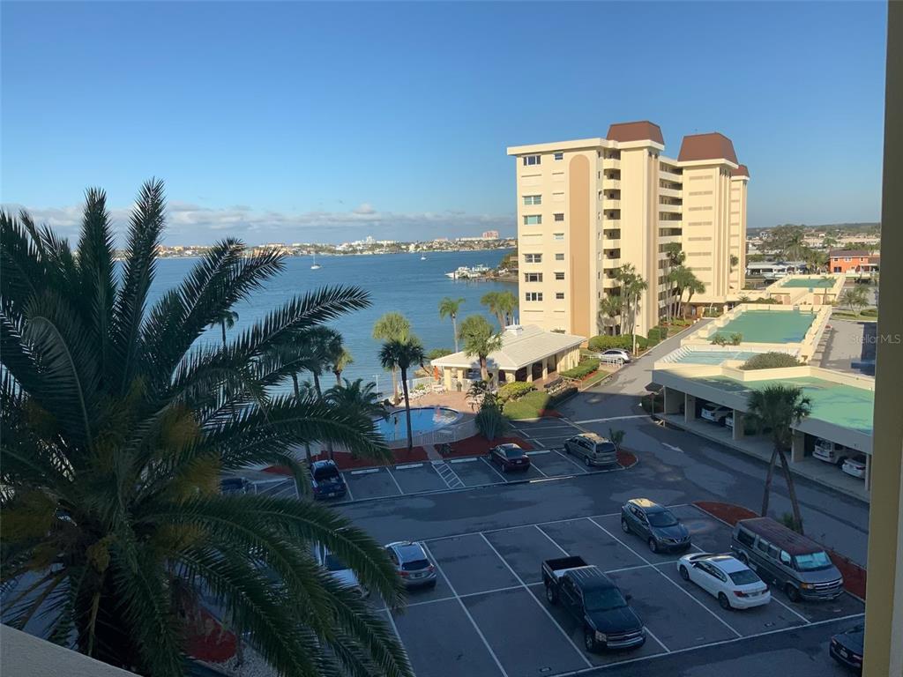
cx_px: 452
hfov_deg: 61.7
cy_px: 338
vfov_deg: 48.2
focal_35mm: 29
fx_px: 756
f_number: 1.8
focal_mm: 3
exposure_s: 1/2959
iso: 20
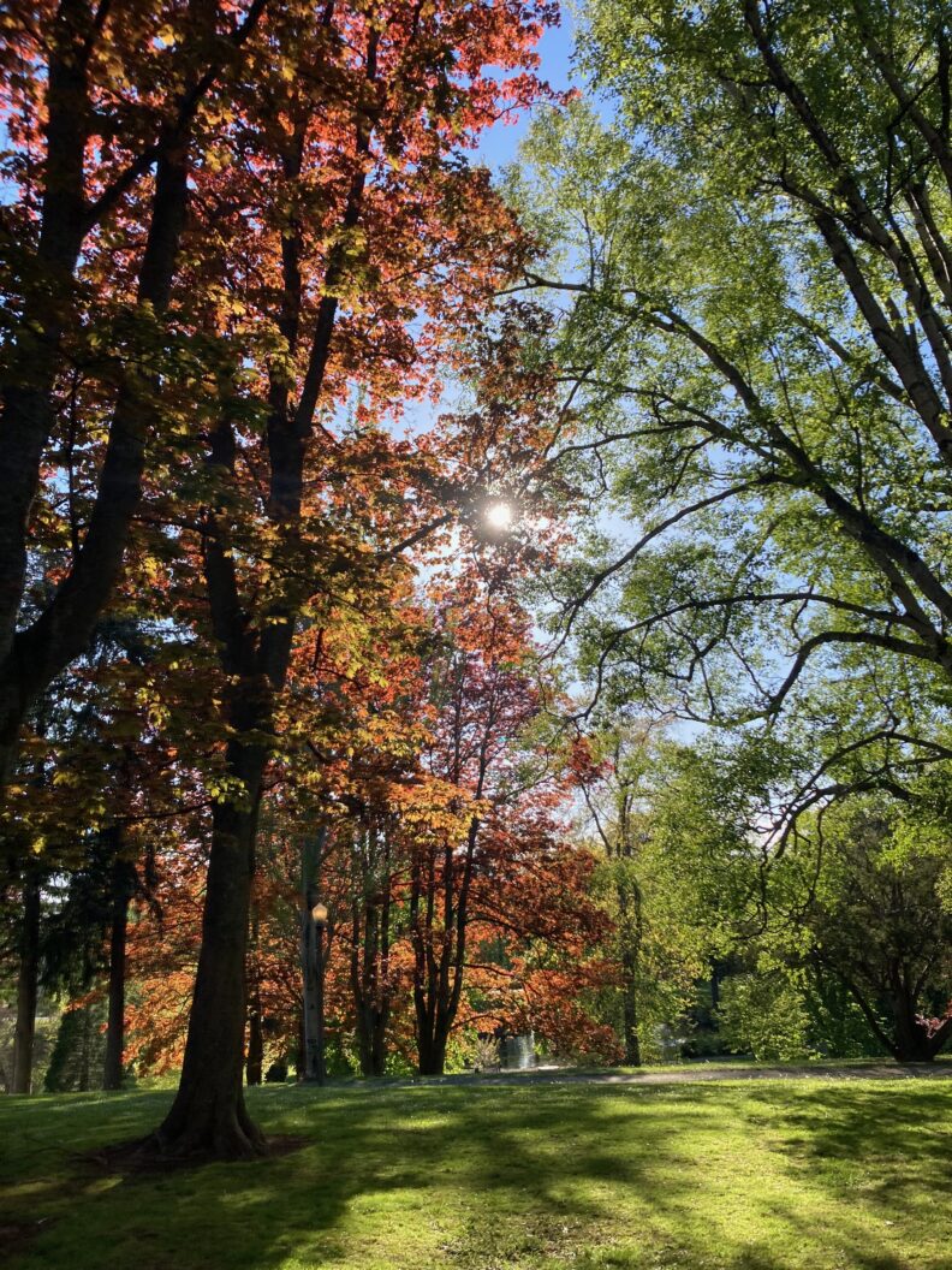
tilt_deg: +16.9
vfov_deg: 63.4
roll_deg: -1.1
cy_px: 635
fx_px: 1027
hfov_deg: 49.7
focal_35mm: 28
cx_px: 476
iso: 20
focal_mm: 3.99
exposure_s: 1/991
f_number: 1.8
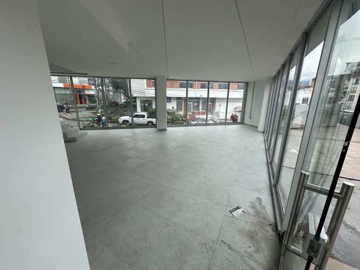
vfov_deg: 85.7
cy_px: 135
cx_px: 180
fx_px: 146
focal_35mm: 14
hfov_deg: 102.1
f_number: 2.2
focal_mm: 2.22
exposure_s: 1/654
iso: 40
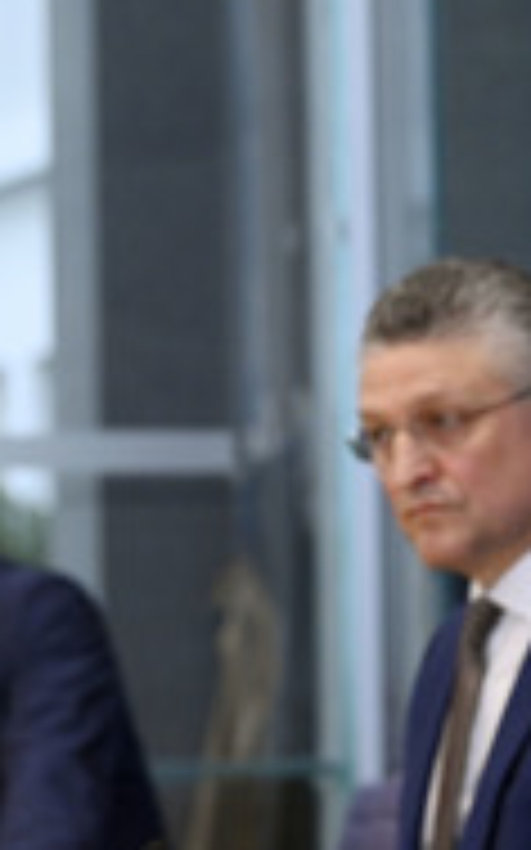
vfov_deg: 7.2
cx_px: 722
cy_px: 400
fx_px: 6766
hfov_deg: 4.5
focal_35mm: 292
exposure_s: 1/640
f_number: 5.6
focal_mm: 120
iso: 3200
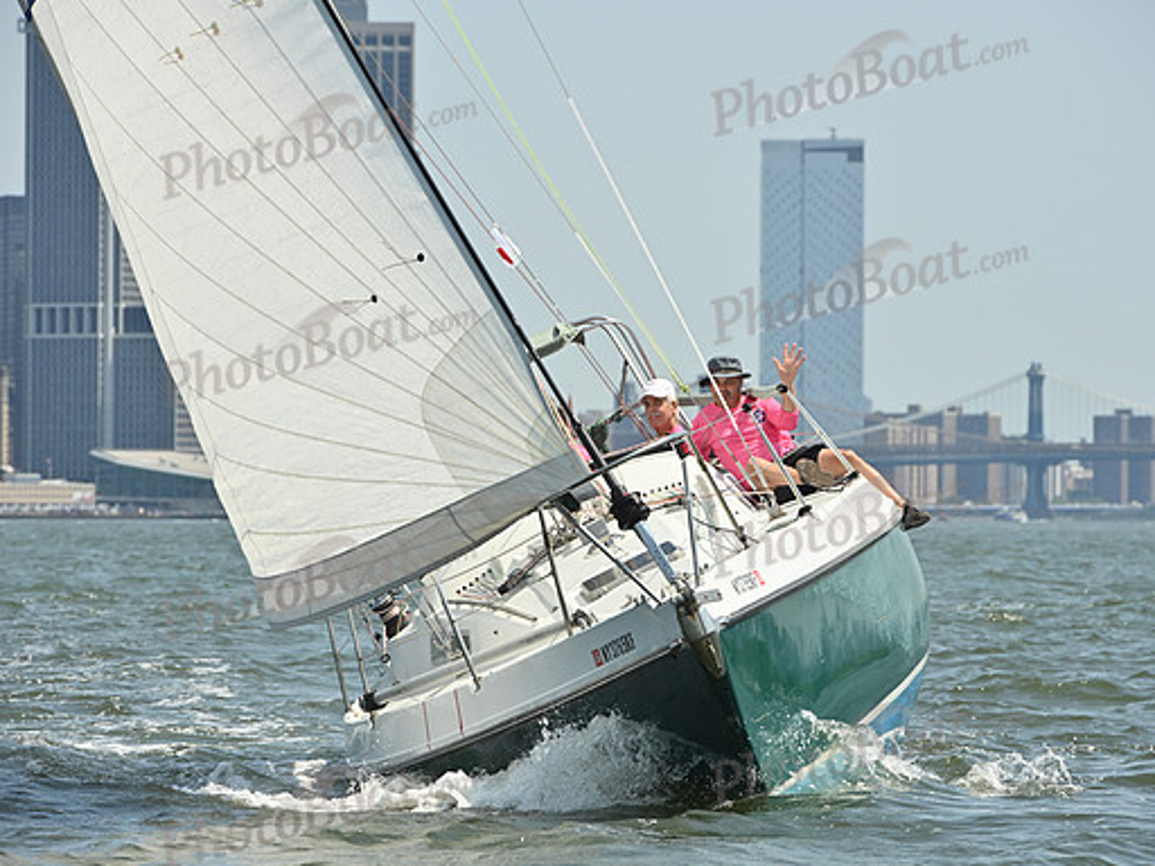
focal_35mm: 218
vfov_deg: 6.8
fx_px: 7274
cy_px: 434
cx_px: 596
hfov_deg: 9.1
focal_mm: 200
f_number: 10
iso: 320
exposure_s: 1/1250
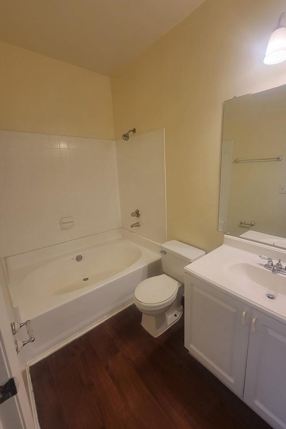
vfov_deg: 104.2
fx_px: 167
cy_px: 211
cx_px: 164
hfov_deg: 80.7
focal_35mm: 14
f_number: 2.2
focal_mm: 2.2
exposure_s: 1/60
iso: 160
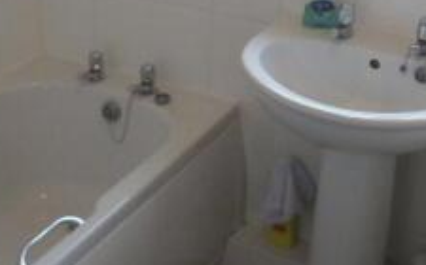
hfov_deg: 31.1
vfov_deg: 19.3
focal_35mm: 66
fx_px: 765
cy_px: 24
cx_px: 221
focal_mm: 4.3
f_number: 3.3
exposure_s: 1/60
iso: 250
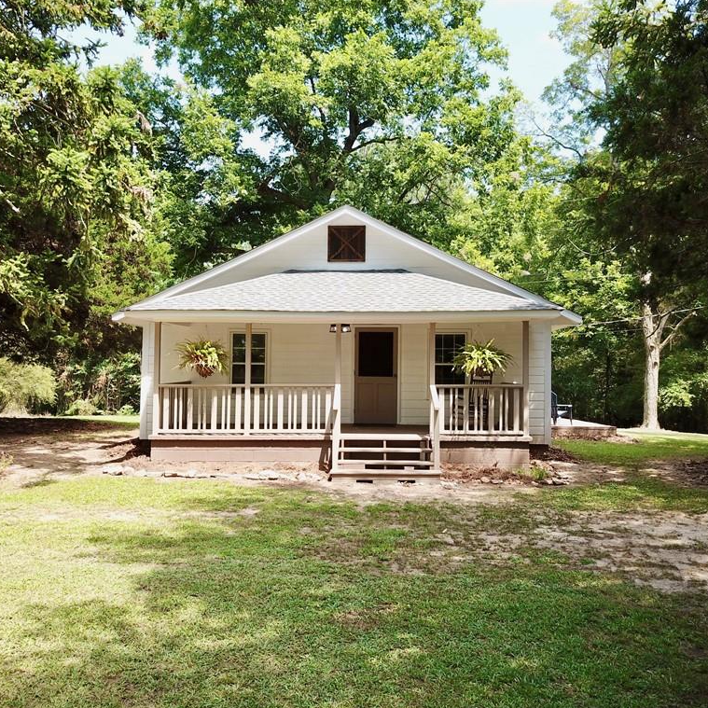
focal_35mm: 31
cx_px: 349
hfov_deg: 52.5
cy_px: 354
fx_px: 717
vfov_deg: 52.5
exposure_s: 1/286
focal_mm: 4.73
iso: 100
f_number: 2.2
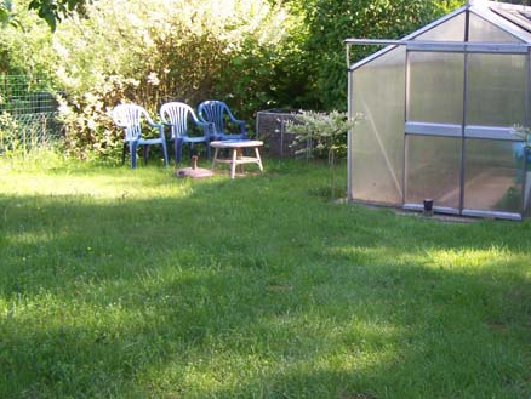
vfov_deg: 27.9
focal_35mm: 52
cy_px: 131
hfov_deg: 36.4
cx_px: 361
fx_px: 798
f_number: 2.8
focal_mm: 6.3
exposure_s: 1/250
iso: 160
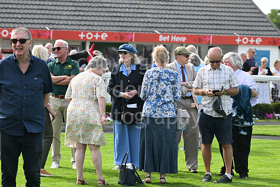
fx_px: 1245
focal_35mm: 160
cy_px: 94
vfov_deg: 8.6
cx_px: 140
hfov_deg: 12.8
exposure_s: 1/1000
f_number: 5.6
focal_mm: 160
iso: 400
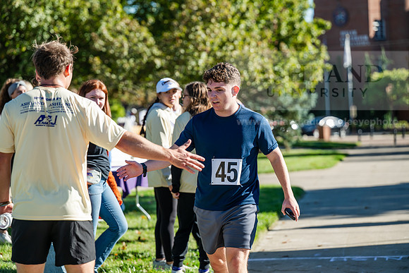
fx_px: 1307
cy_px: 136
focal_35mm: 115
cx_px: 204
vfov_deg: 11.9
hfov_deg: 17.8
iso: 100
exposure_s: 1/640
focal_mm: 115
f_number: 3.5
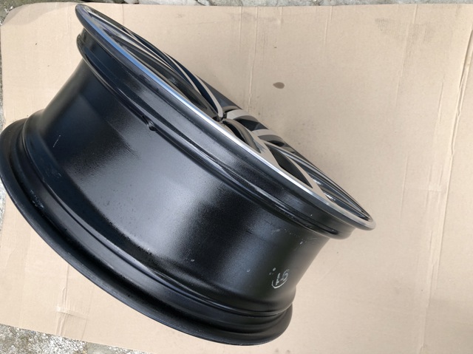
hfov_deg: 63.5
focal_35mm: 28
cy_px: 177
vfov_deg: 49.7
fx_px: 382
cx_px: 236
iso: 20
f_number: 1.8
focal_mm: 4
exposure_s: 1/522
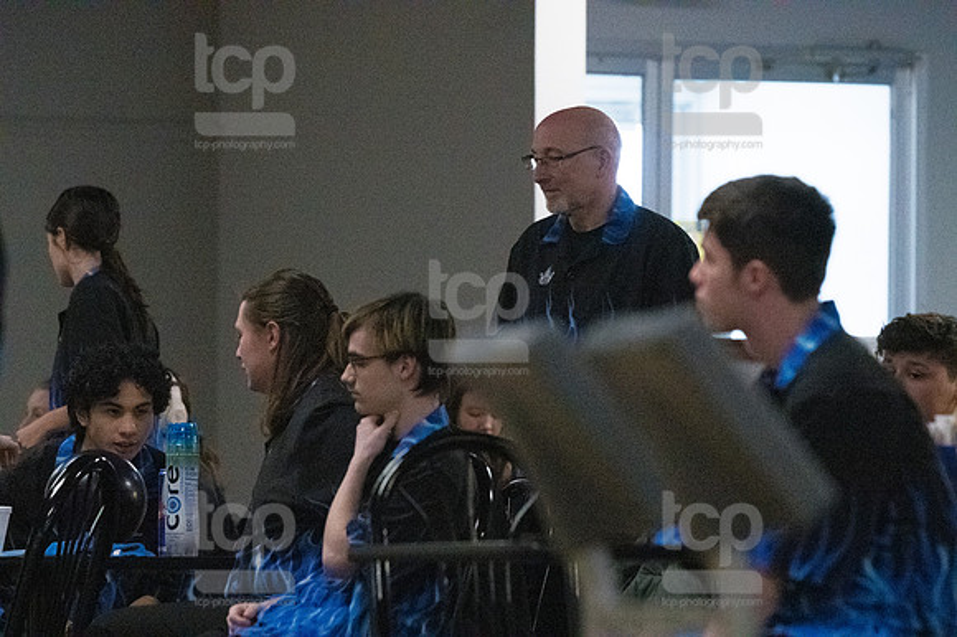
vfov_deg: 5.4
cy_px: 318
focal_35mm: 255
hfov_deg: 8.1
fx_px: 6775
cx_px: 478
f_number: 4
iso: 10000
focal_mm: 170
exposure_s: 1/1250
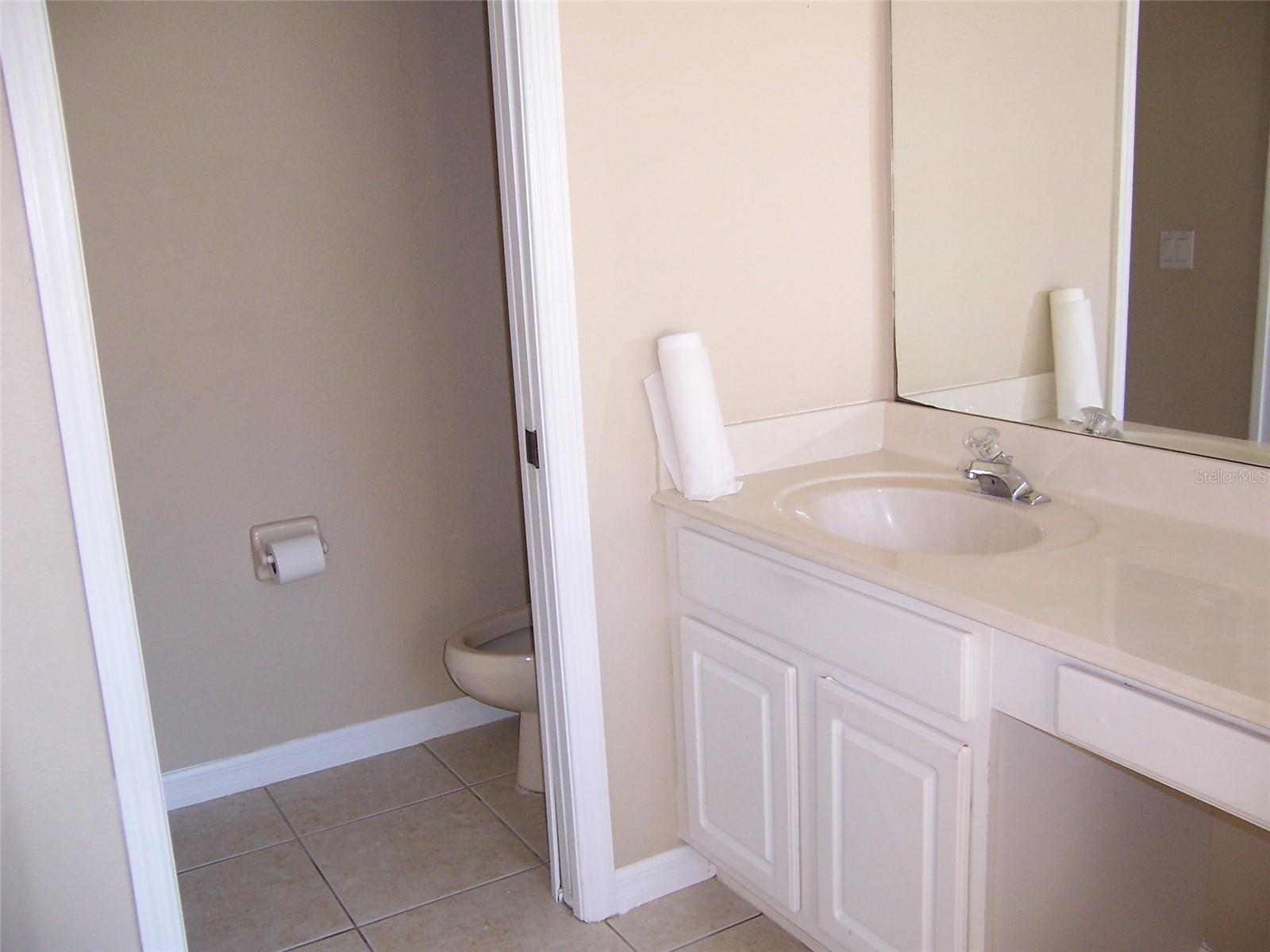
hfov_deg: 55.4
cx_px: 635
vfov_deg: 42.9
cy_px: 476
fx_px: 1211
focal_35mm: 33
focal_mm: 5.5
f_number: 2.8
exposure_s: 1/60
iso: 140
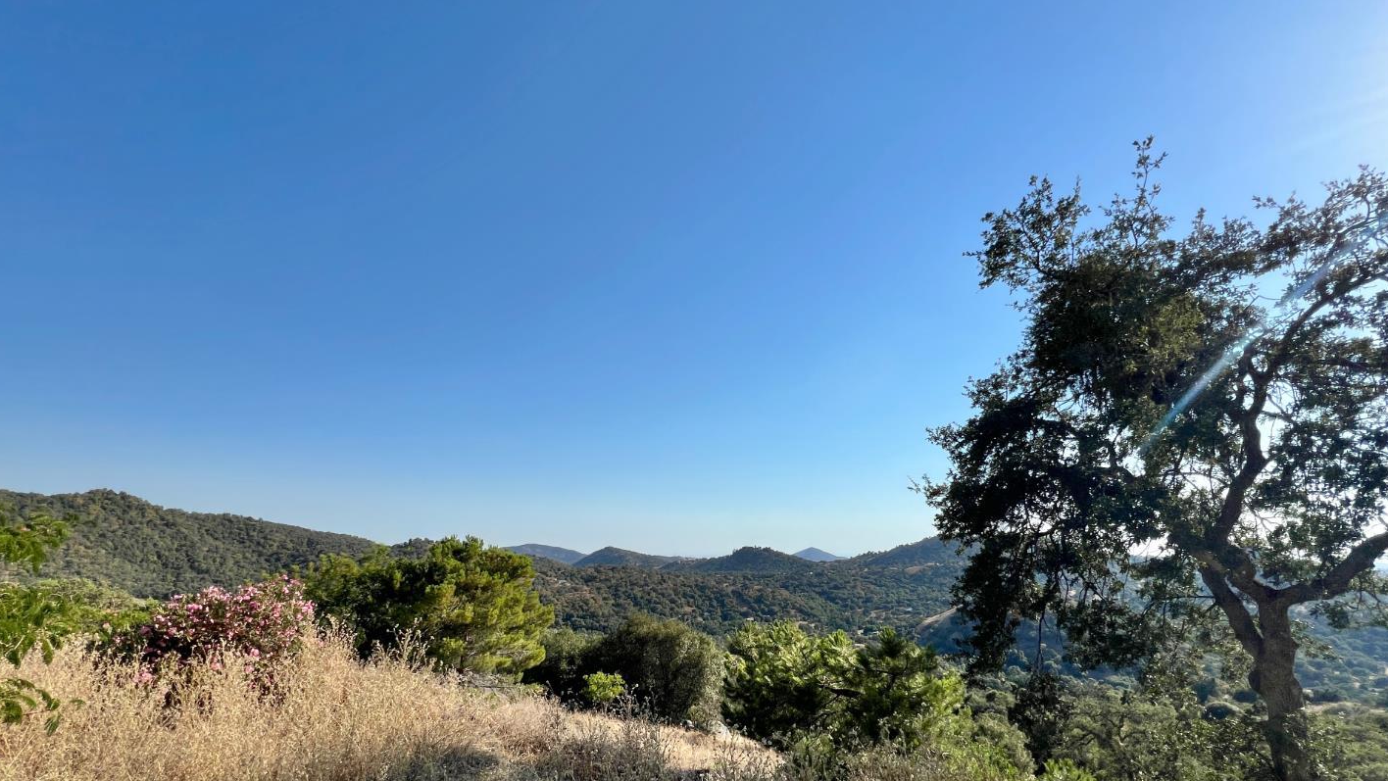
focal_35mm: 15
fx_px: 552
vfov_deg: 70.1
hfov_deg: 103.0
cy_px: 455
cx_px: 677
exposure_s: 1/2660
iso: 32
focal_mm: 1.57
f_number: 1.8
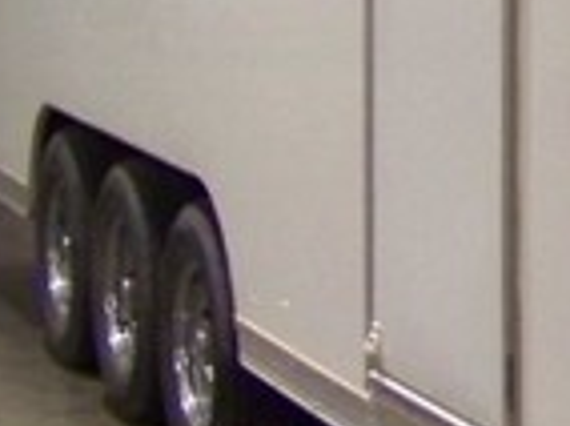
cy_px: -6
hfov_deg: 10.2
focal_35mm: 178
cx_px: 1148
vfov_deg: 8.3
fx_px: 2926
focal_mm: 5.85
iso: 348
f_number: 2.8
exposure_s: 1/30
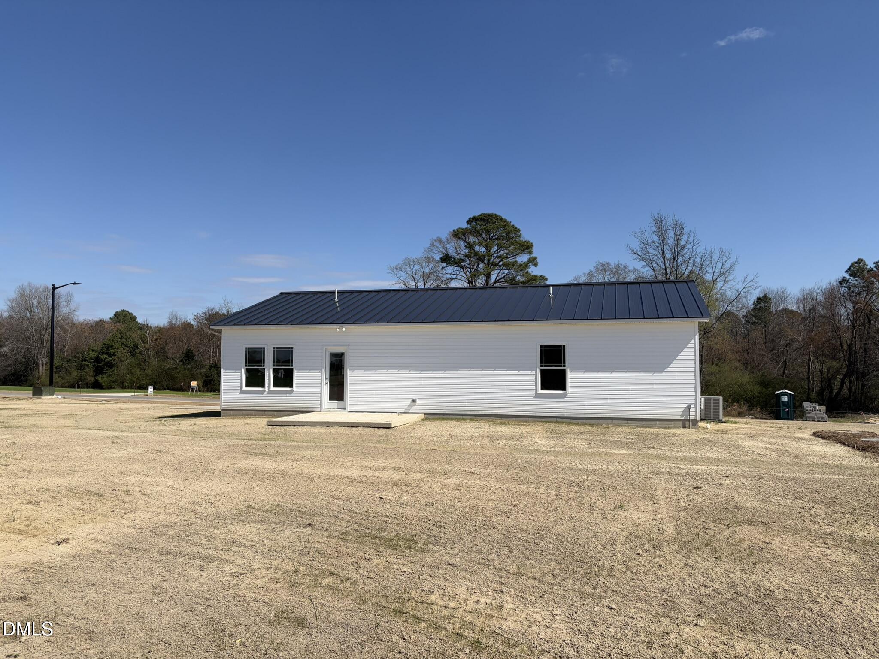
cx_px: 440
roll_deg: +0.2
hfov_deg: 67.3
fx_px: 660
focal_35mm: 26
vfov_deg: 53.1
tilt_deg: +4.4
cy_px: 330
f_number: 1.6
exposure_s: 1/7813
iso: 64
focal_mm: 5.96
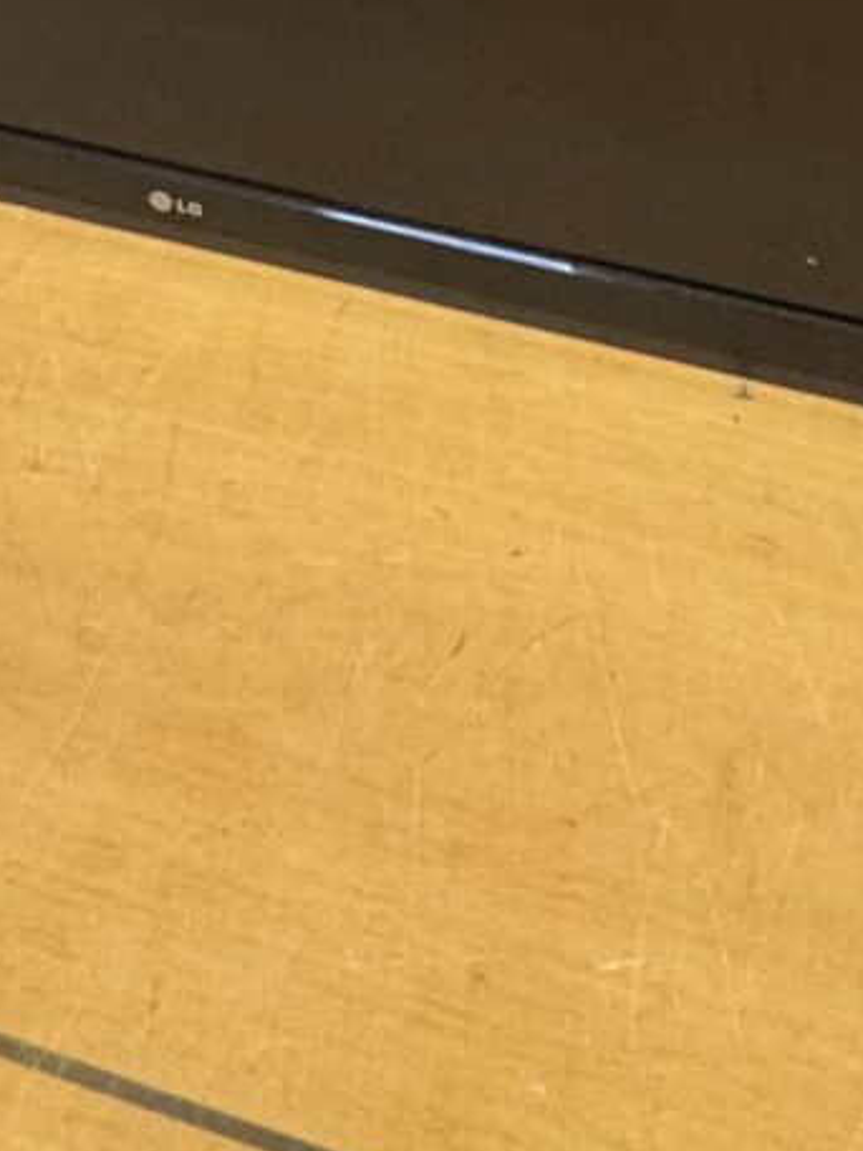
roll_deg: +1.5
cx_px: 303
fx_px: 1961
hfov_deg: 24.7
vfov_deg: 20.9
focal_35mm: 59
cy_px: -969
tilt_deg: -19.1
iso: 200
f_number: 2.2
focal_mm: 2.22
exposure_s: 1/60
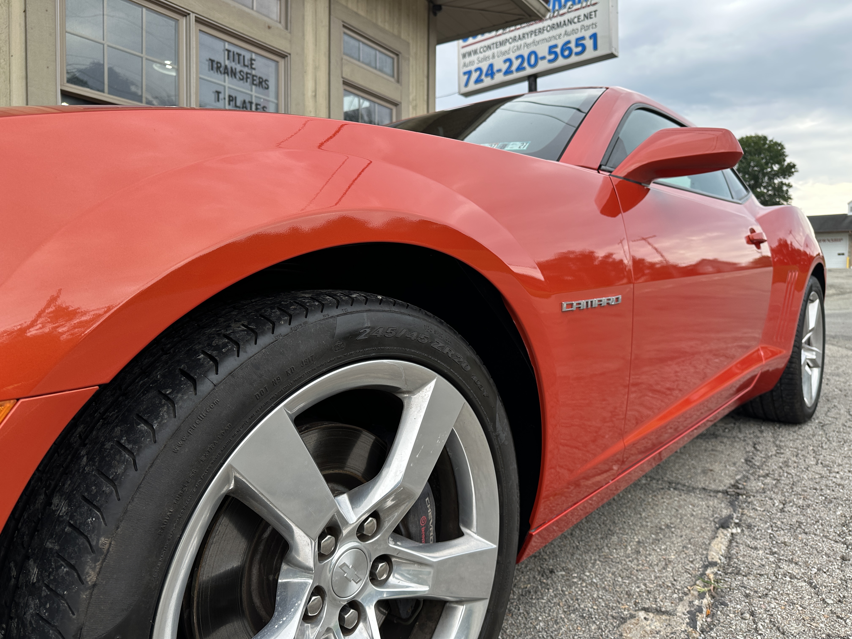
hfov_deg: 71.6
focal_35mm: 24
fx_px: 591
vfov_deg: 56.8
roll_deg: -1.1
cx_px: 426
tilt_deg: -3.5
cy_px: 320
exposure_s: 1/577
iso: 80
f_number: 1.78
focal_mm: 6.86
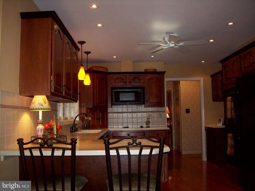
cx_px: 128
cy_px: 96
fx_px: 265
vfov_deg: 39.7
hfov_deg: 51.4
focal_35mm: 36
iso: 80
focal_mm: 6
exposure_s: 1/64
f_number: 2.7
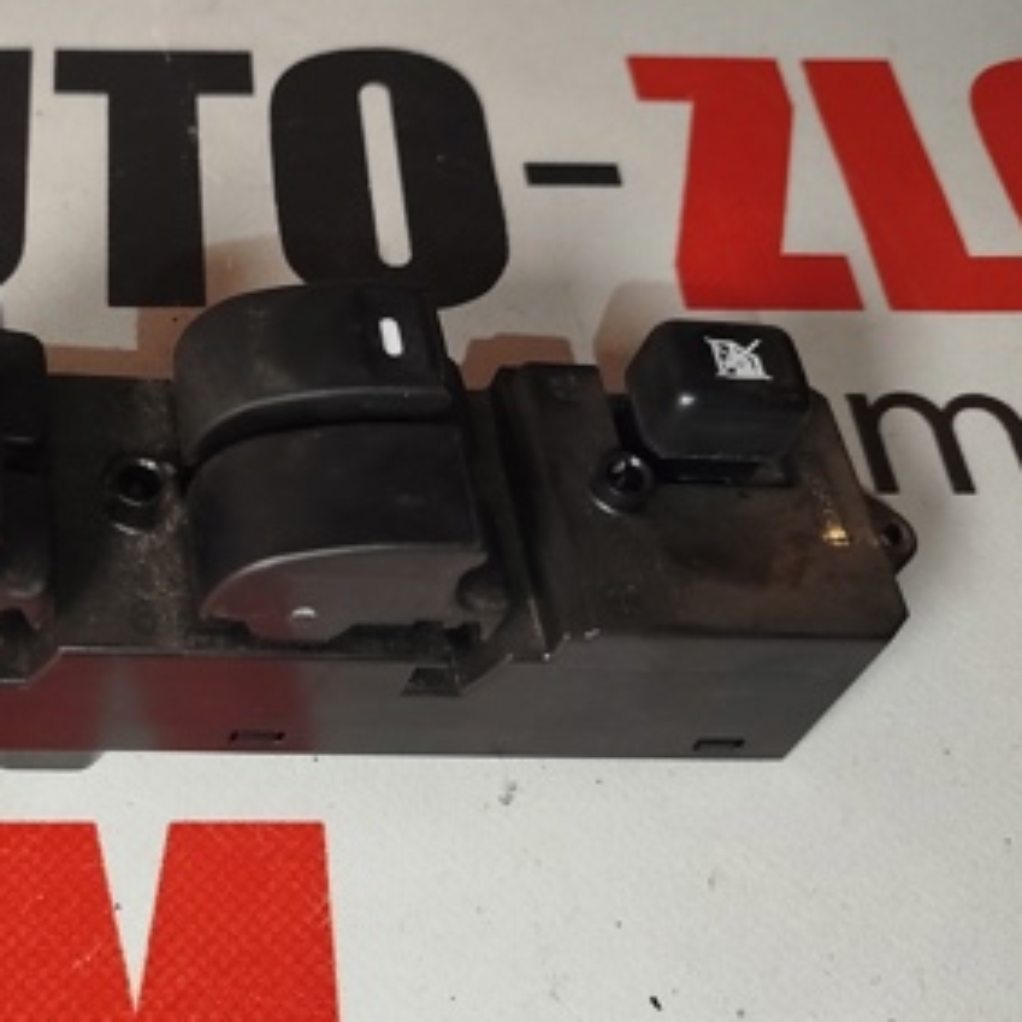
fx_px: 1603
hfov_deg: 33.9
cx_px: 148
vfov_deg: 35.4
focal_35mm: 48
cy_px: 527
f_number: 1.7
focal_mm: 5.31
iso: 160
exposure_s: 1/50
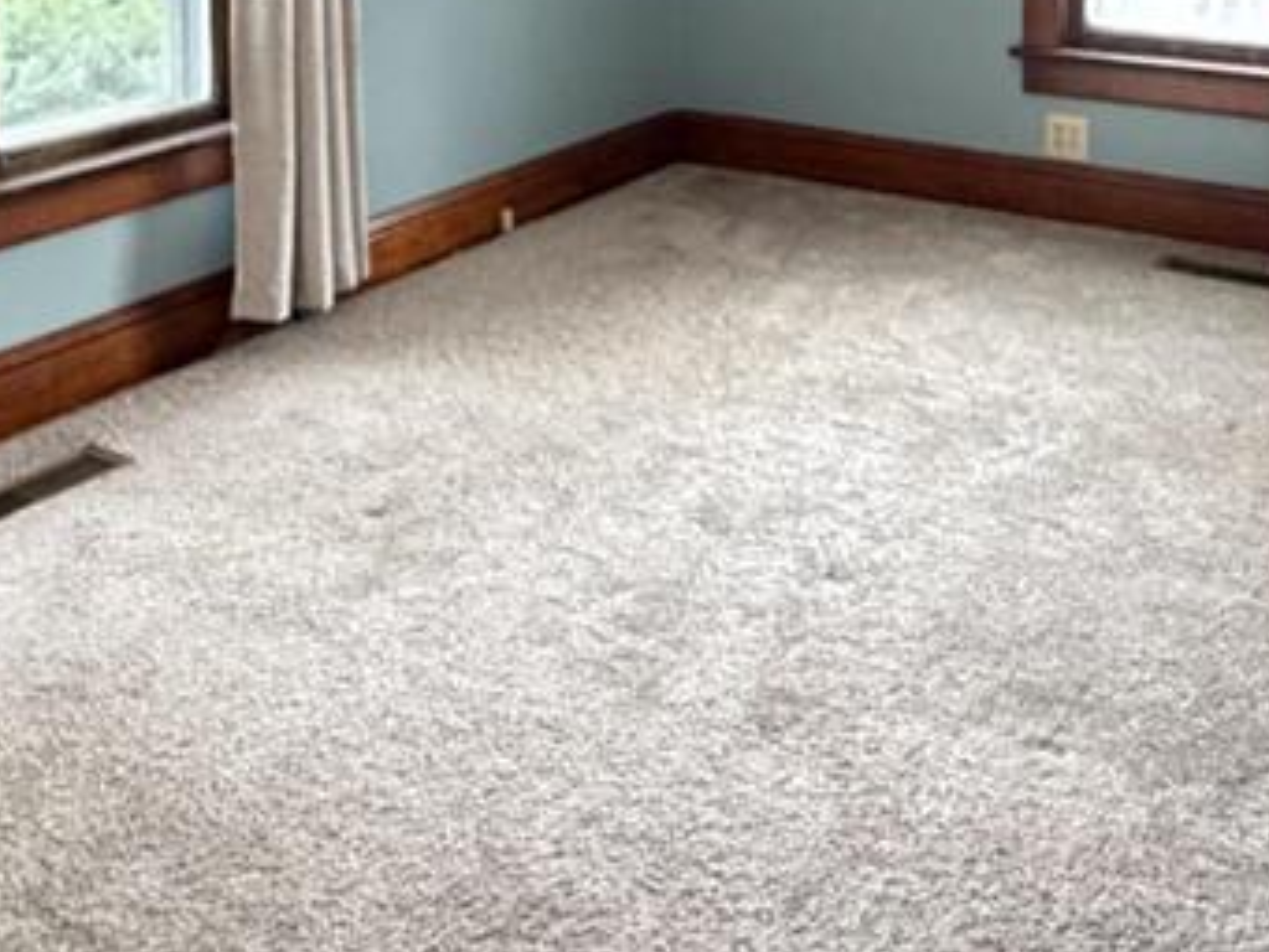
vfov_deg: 29.8
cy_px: -171
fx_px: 1540
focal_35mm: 42
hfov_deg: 44.4
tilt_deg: -3.2
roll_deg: -0.9
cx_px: 785
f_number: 2.2
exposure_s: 1/60
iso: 800
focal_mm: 2.22
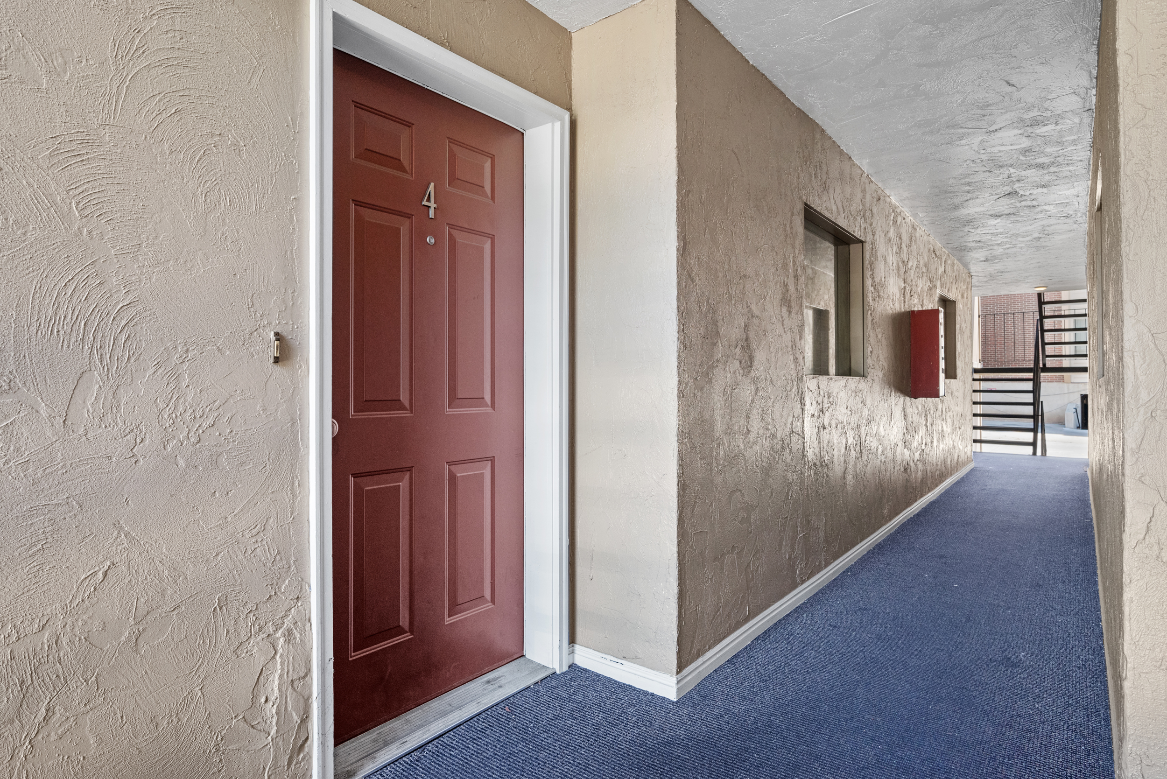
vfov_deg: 63.3
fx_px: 632
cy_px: 390
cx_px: 584
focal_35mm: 20
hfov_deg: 85.4
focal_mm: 19.5
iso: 800
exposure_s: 1/6
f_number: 8
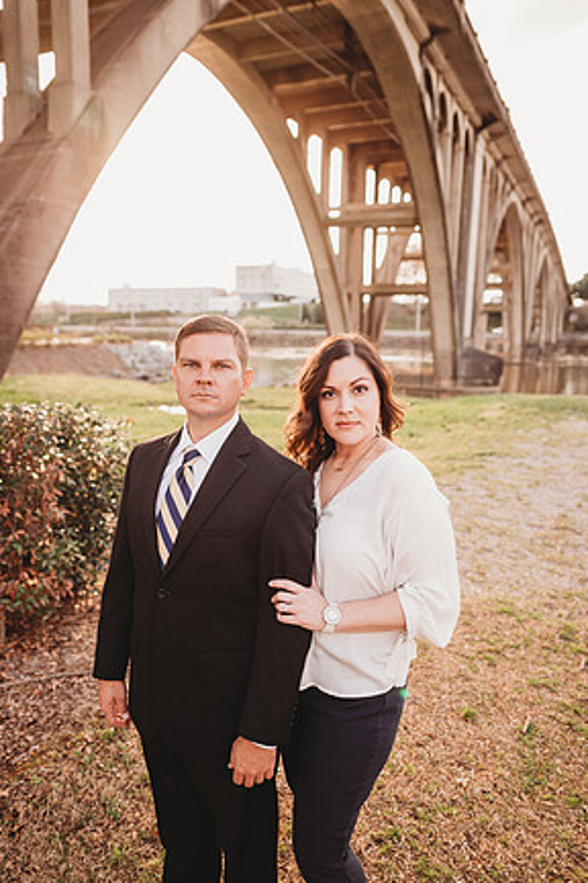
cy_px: 435
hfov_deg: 51.3
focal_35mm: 25
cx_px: 286
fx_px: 612
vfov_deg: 71.5
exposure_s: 1/250
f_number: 2.5
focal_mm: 24
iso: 125
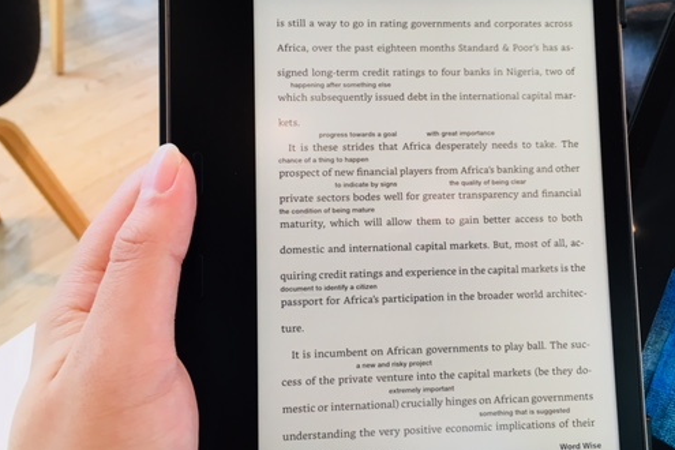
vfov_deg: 34.2
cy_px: 196
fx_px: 731
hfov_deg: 49.4
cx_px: 385
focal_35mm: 39
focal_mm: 4.15
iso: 50
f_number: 2.2
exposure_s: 1/30
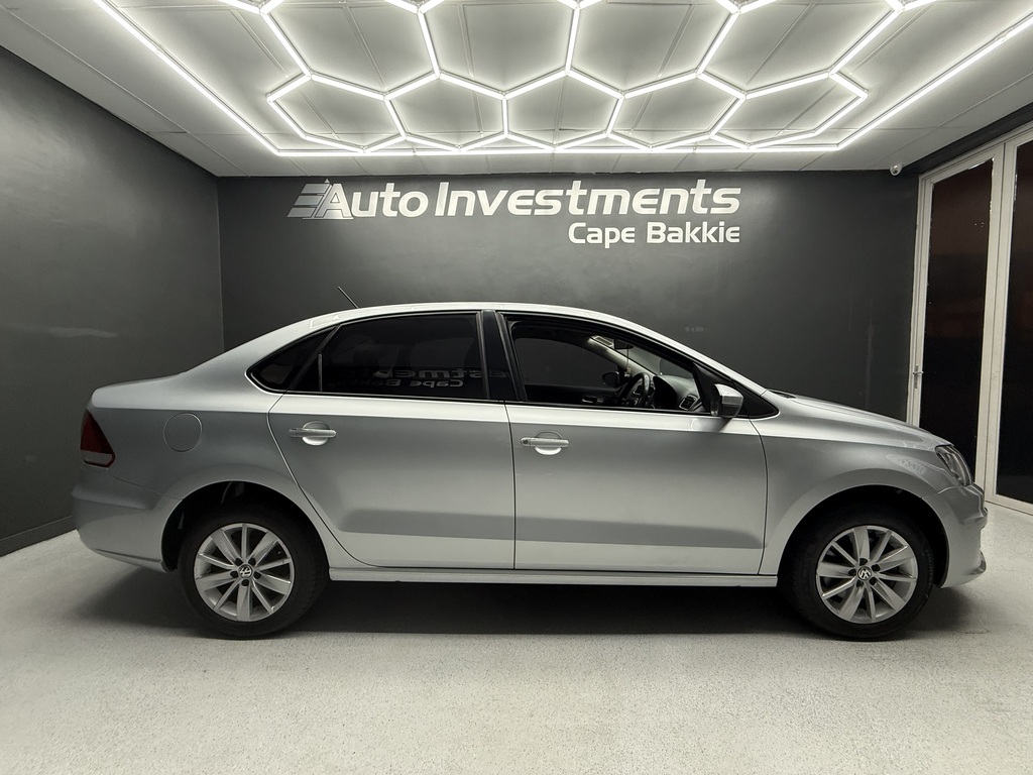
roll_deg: -0.6
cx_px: 516
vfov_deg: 85.7
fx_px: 418
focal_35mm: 14
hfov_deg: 102.1
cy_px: 388
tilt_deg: -3.0
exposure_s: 1/100
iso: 200
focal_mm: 2.22
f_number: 2.2
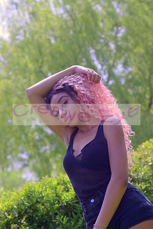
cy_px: 114
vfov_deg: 13.7
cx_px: 76
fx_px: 954
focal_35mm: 150
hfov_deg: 9.2
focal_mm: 100
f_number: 5.6
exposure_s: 1/500
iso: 100
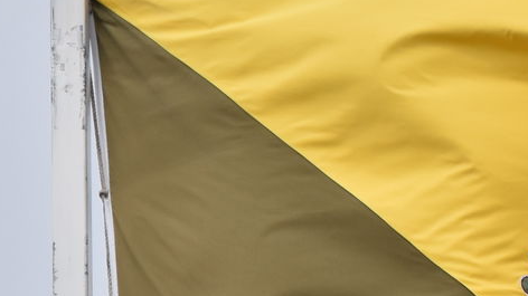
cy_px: 442
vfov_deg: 1.4
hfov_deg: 2.5
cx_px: 485
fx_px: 12079
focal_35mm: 863
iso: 640
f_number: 8
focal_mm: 135
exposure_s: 1/3200
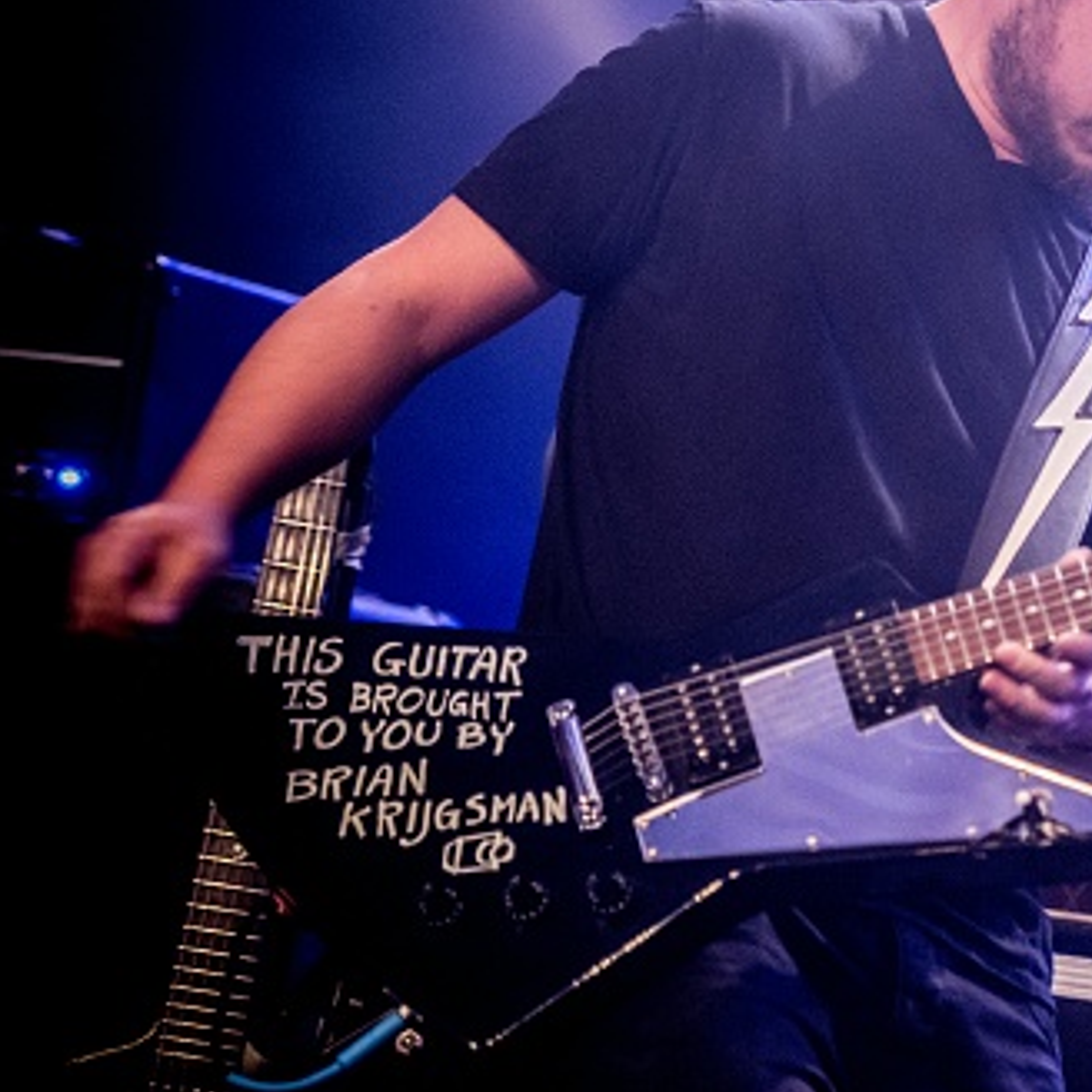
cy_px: 491
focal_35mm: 209
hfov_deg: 8.3
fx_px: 7459
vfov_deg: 8.4
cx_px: 1155
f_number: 2.8
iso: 2500
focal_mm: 112
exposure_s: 1/80
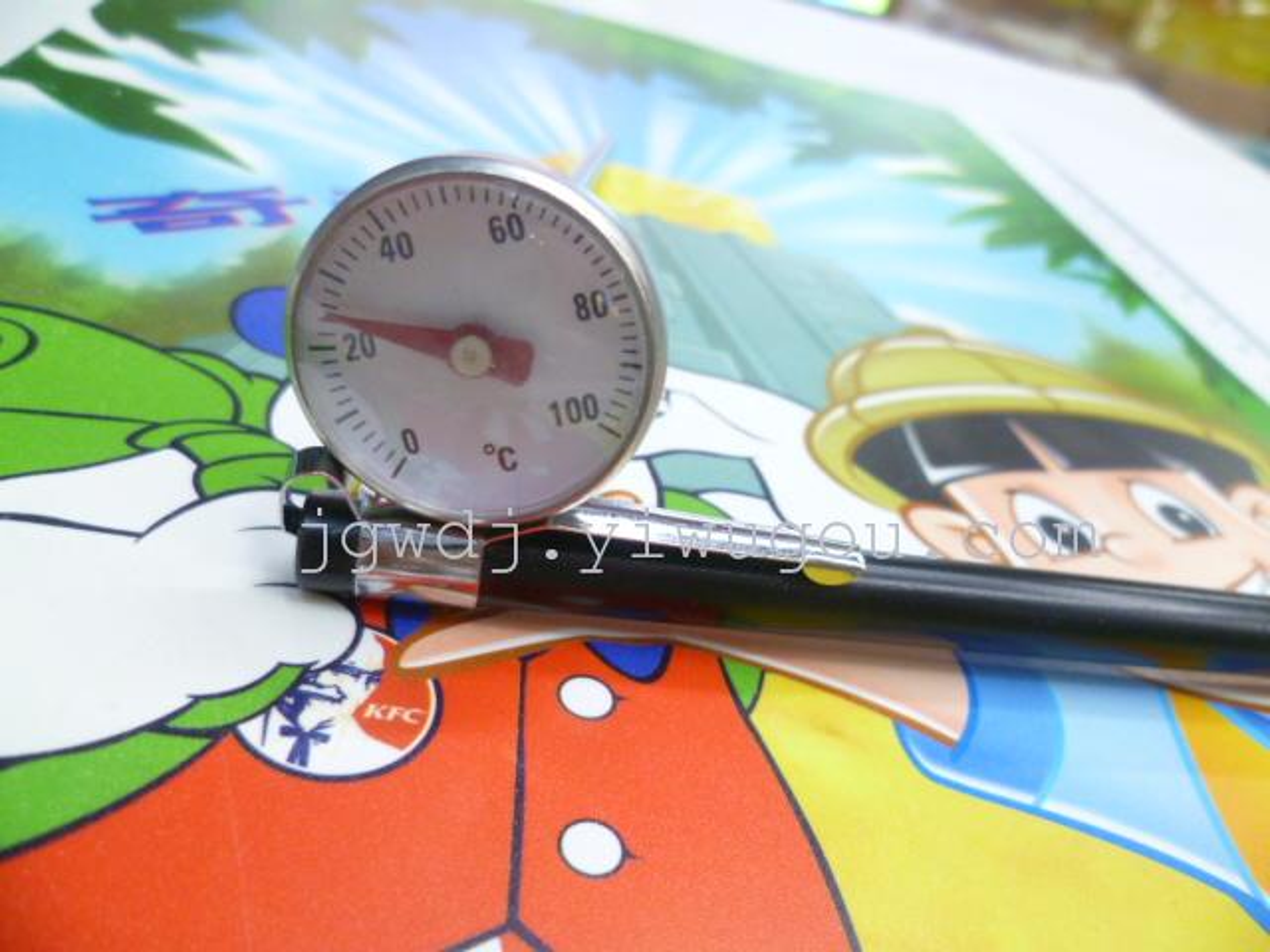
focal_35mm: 28
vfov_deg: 49.7
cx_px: 635
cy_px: 476
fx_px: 1027
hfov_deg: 63.4
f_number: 2.8
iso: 400
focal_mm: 5
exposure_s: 1/25
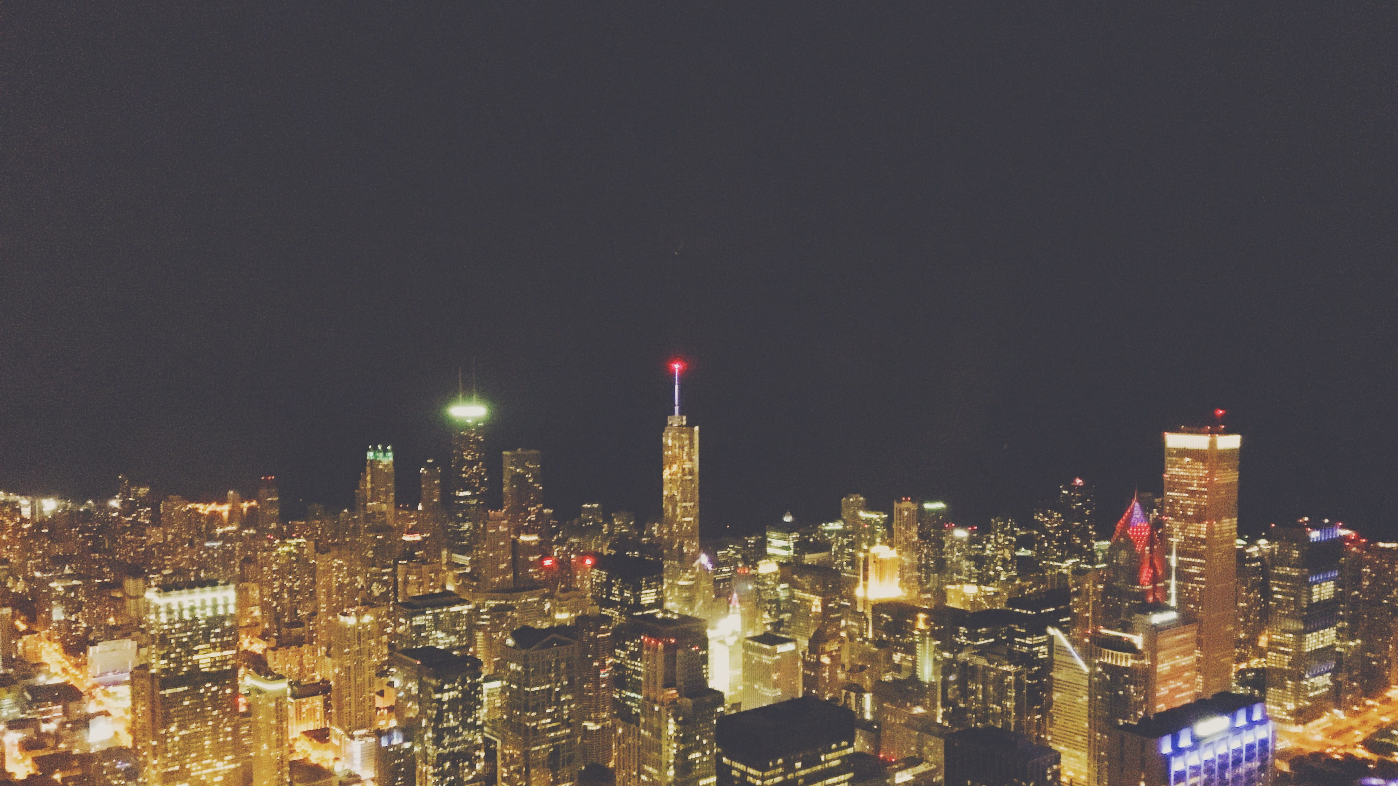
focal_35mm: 32
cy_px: 456
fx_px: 1186
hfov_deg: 61.0
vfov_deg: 36.6
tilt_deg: -4.2
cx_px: 706
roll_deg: +0.3
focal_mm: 4.15
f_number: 2.2
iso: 2000
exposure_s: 1/15
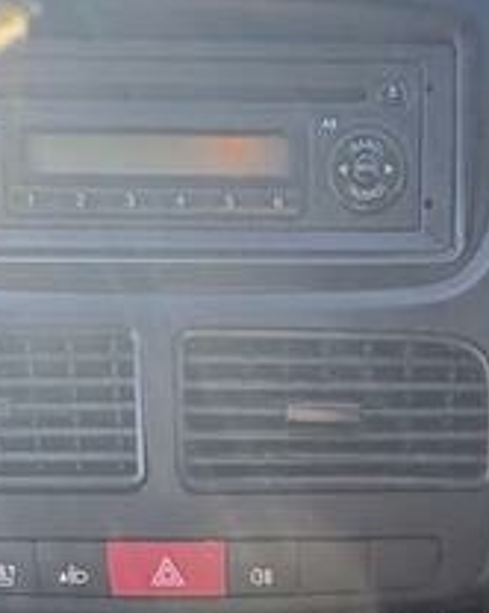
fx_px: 1069
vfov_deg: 27.7
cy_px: 752
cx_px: 336
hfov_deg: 25.6
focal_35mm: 59
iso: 80
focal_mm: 2.22
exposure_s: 1/132
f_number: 2.2
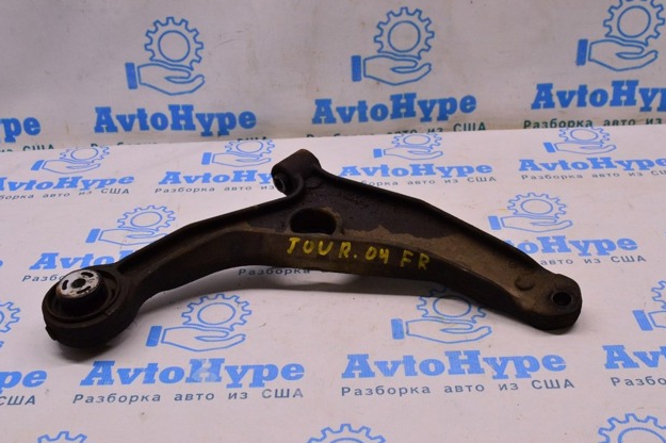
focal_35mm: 45
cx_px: 327
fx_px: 823
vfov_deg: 30.1
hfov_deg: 44.1
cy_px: 224
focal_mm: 29
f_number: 8
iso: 1600
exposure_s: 1/125
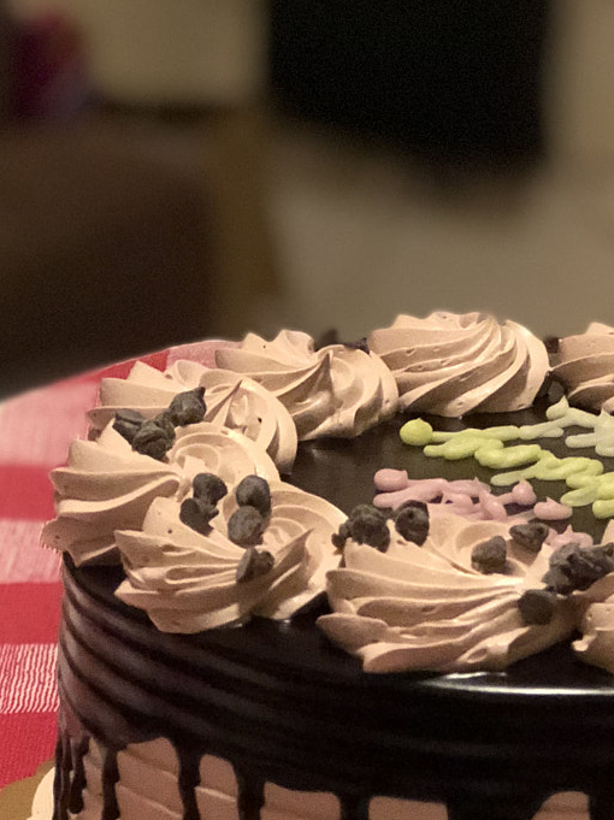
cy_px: 140
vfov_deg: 14.6
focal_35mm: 134
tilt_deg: -12.3
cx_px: 672
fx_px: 3172
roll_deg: -1.8
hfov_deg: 10.9
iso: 1250
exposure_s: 1/60
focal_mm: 6.6
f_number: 2.8
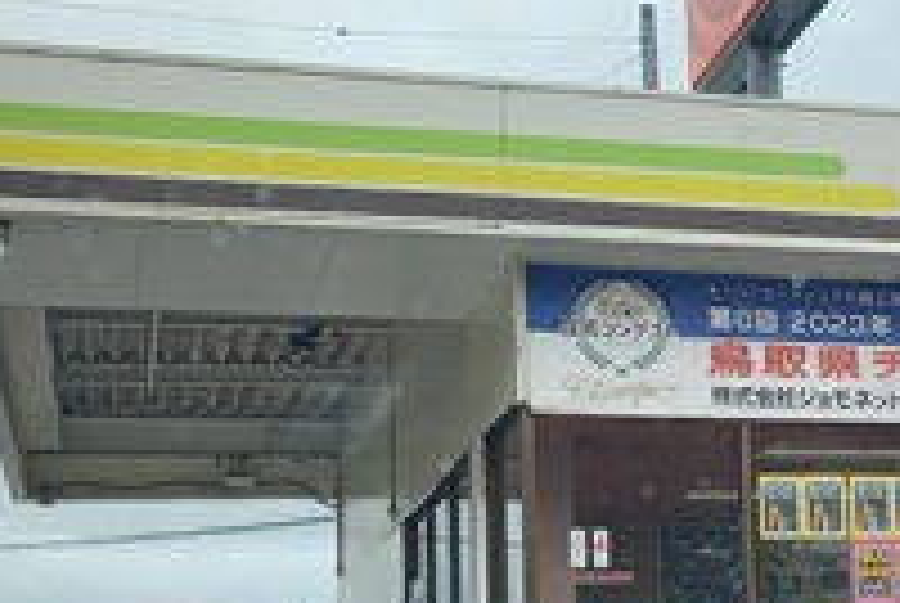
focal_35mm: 83
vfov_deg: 16.3
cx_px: 855
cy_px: 562
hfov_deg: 23.6
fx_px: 2078
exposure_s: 1/377
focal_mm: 4.65
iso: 50
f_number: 1.8
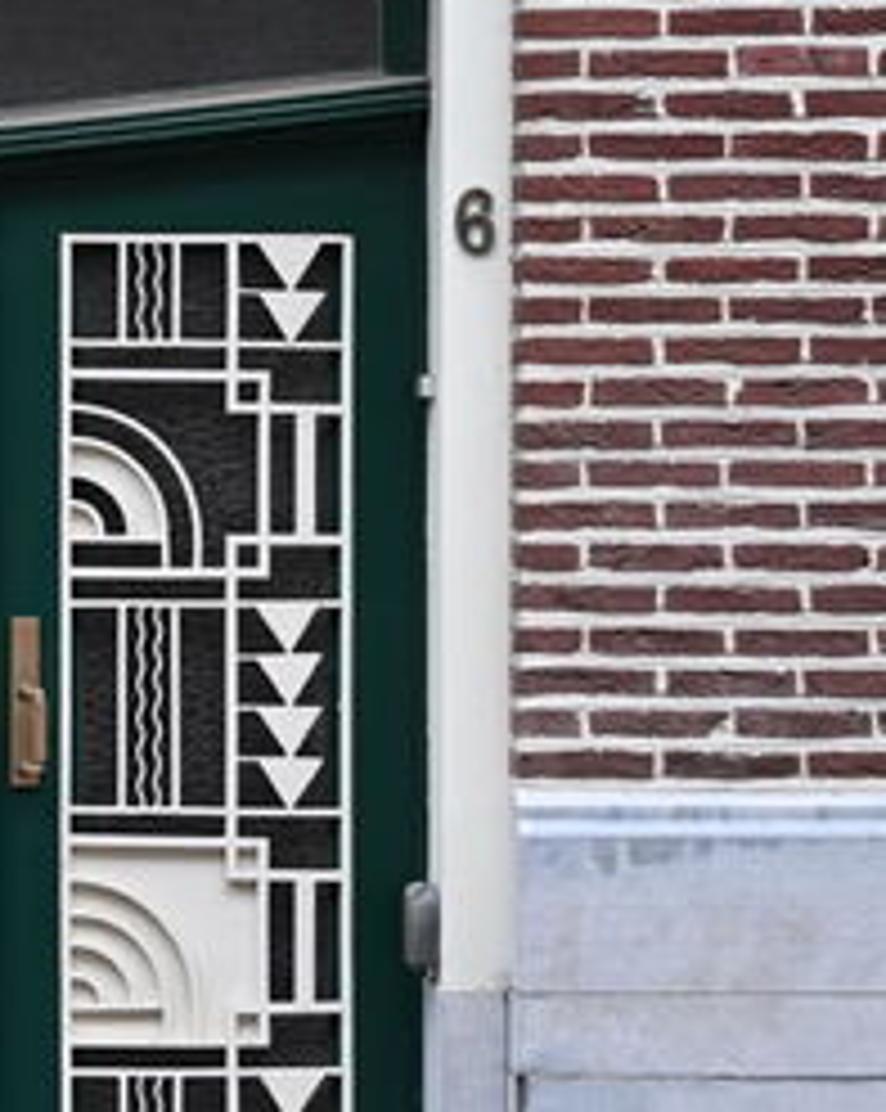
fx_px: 3844
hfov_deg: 13.0
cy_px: 509
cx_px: -31
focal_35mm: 117
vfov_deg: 16.4
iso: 1100
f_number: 4
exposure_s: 1/125
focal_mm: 28.5
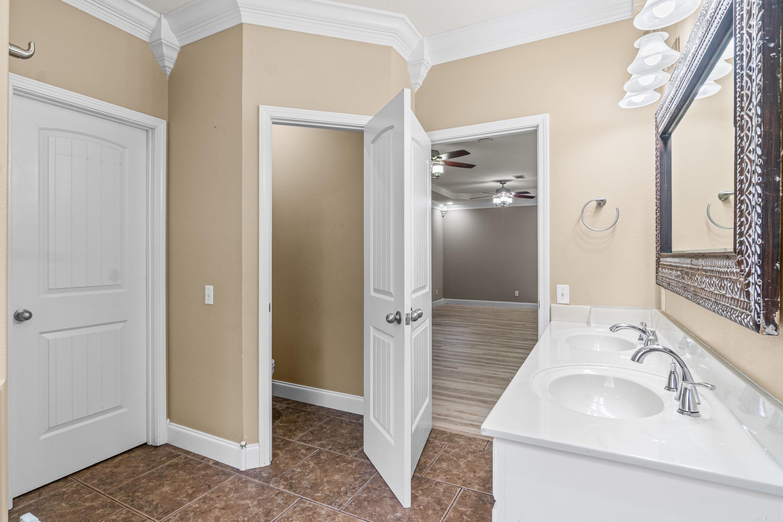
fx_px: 391
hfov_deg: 90.0
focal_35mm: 18
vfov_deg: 67.4
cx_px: 392
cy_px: 261
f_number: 9
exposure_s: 1/2.5
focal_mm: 12
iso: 250
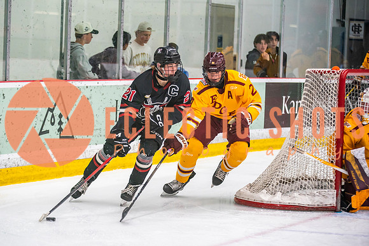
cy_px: 99
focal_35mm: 137
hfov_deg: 14.9
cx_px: 149
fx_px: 1407
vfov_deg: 10.0
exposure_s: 1/640
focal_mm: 115
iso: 2500
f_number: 2.8
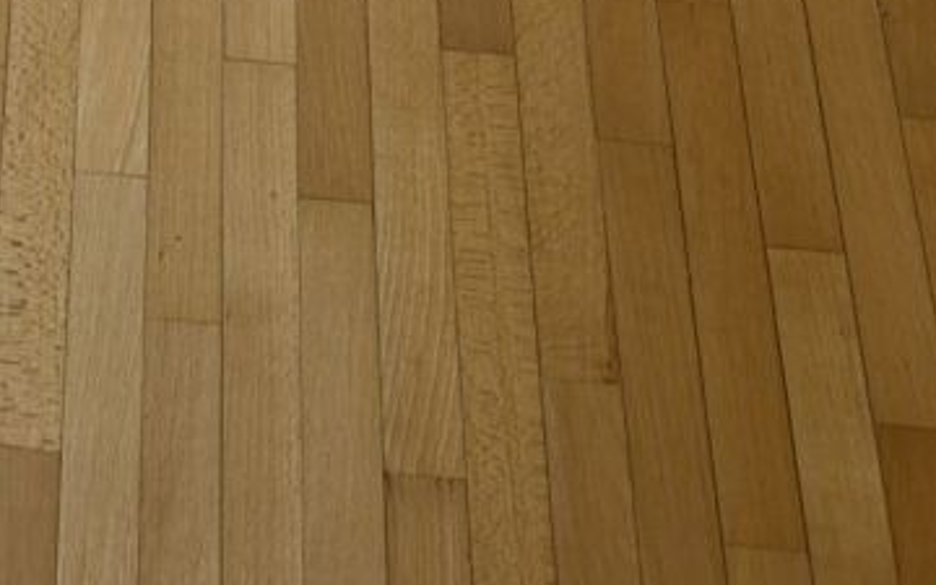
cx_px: -335
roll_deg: +6.7
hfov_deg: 17.2
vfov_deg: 9.8
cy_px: -933
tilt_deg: -39.7
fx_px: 2883
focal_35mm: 113
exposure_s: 1/121
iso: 80
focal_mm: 6.76
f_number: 1.78
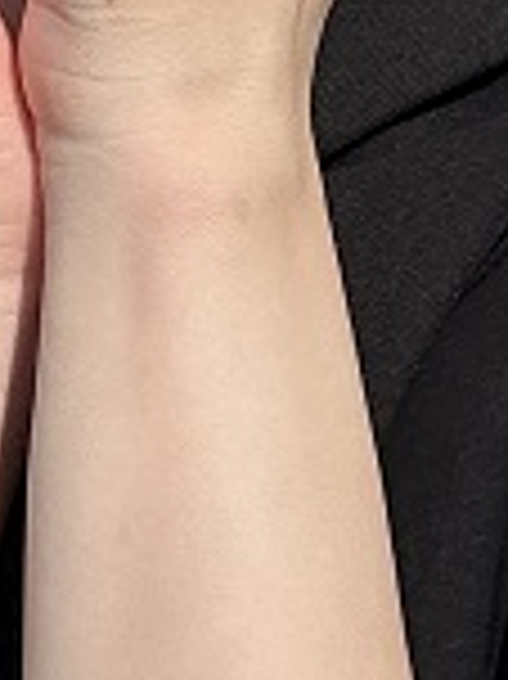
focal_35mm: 208
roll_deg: -2.0
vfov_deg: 9.4
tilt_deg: -19.9
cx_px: 22
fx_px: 4076
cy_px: -23
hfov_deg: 7.1
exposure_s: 1/5882
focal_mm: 5.7
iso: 50
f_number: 1.5
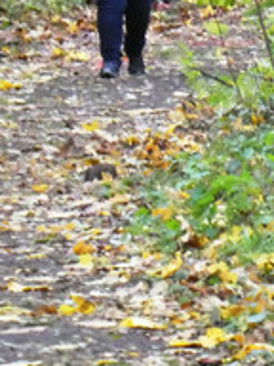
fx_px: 8221
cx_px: 263
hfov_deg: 1.9
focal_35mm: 779
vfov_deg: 2.5
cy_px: 55
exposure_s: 1/100
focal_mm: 53.8
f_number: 5.8
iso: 1250
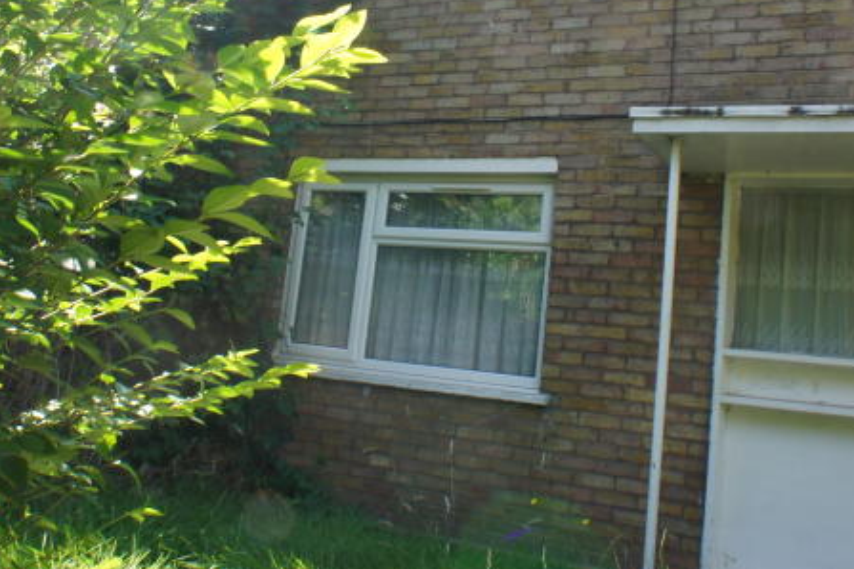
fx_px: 1305
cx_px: 378
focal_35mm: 55
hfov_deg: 36.2
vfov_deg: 24.4
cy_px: 163
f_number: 10
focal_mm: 16
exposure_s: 1/60
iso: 200
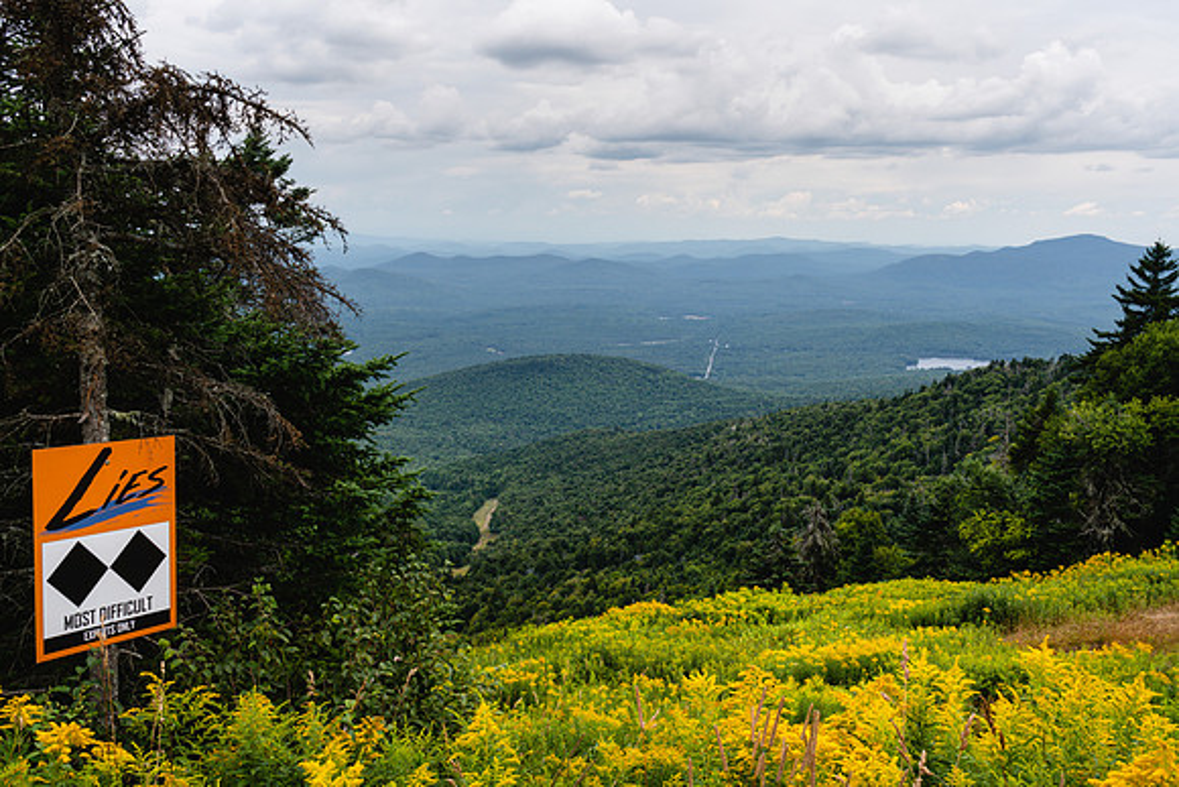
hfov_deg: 53.1
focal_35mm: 36
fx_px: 1179
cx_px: 590
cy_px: 394
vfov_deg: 36.9
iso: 100
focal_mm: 24
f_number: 16
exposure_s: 1/60
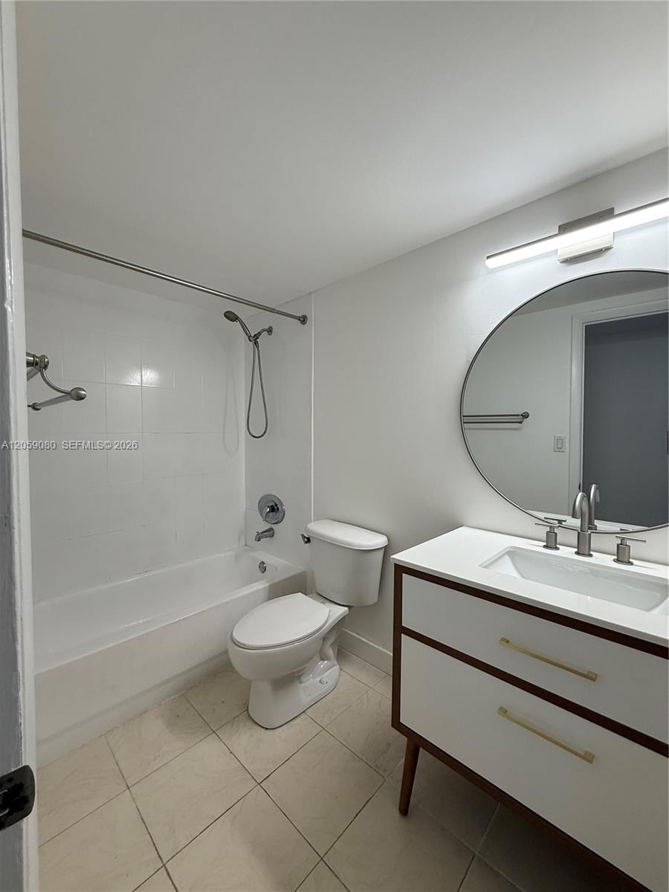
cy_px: 446
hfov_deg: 85.7
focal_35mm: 14
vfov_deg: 102.1
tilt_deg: -1.5
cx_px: 334
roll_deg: -0.7
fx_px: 361
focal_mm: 2.22
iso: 125
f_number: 2.2
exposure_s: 1/120
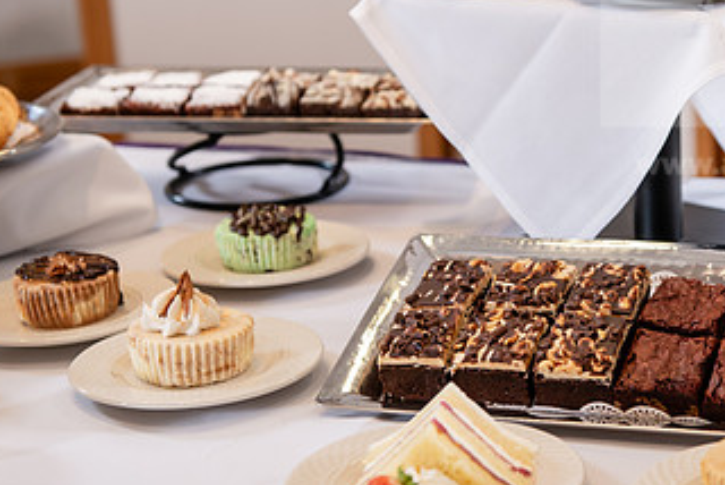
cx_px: 532
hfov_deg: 23.2
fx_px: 1754
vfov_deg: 15.7
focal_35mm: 87
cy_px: 212
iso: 400
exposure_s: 1/160
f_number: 3.5
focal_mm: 48
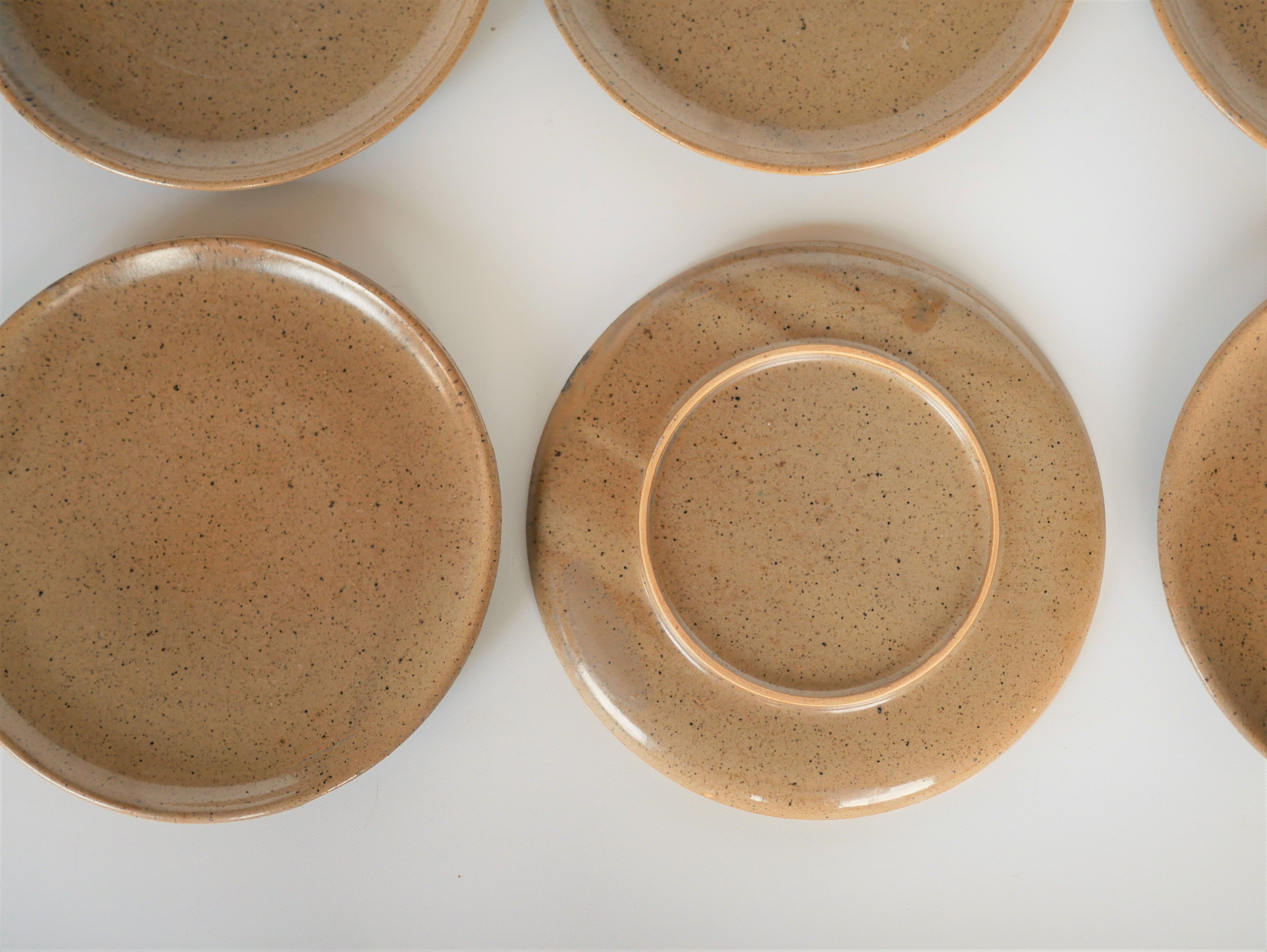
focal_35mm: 40
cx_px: 634
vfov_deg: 36.0
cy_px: 476
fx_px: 1465
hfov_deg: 46.8
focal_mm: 20
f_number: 1.7
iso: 250
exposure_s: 1/60
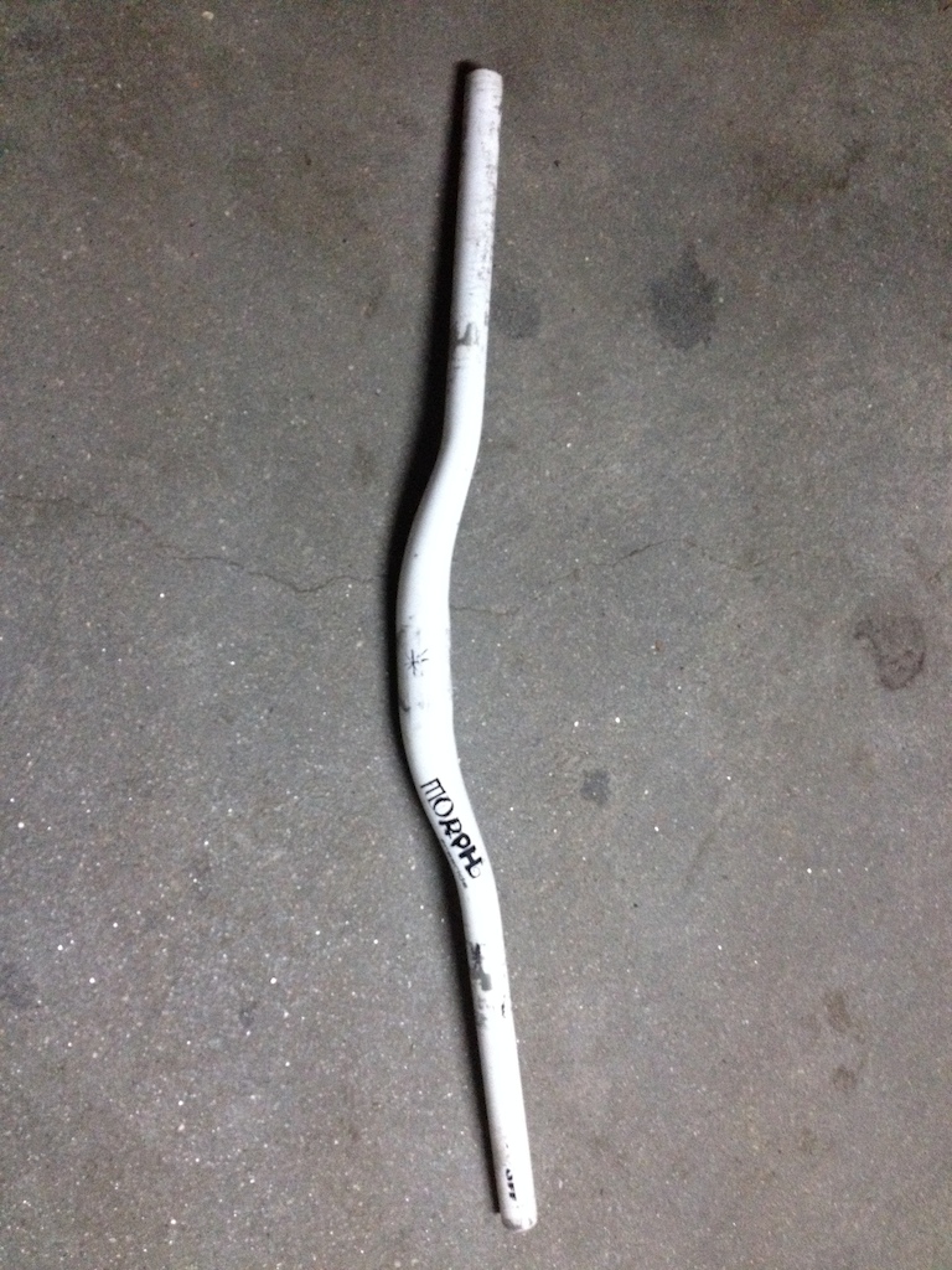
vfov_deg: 52.6
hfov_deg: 40.7
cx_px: 476
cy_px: 635
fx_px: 1283
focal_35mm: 35
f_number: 2.4
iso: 400
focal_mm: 4.28
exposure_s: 1/15
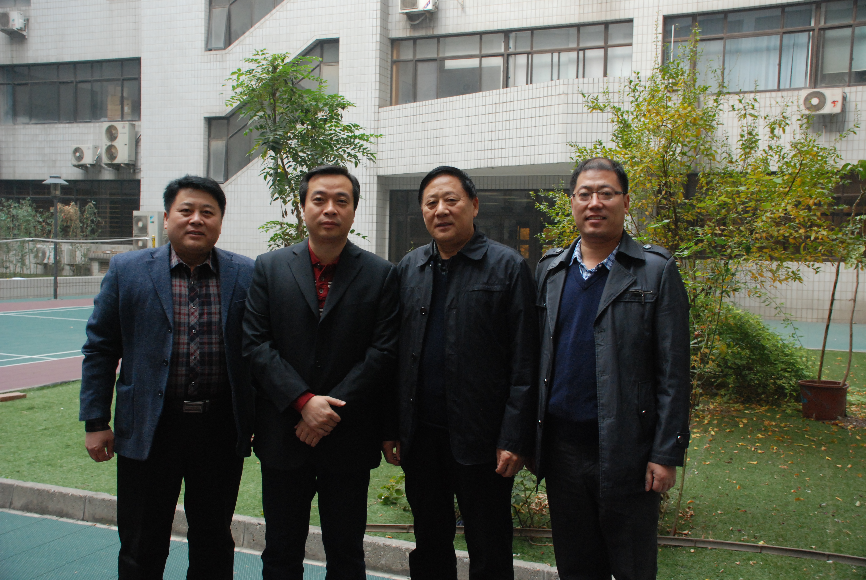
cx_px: 433
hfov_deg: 53.1
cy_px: 290
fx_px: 867
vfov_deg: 37.0
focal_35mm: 36
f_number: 4.5
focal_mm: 24
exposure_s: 1/160
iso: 800
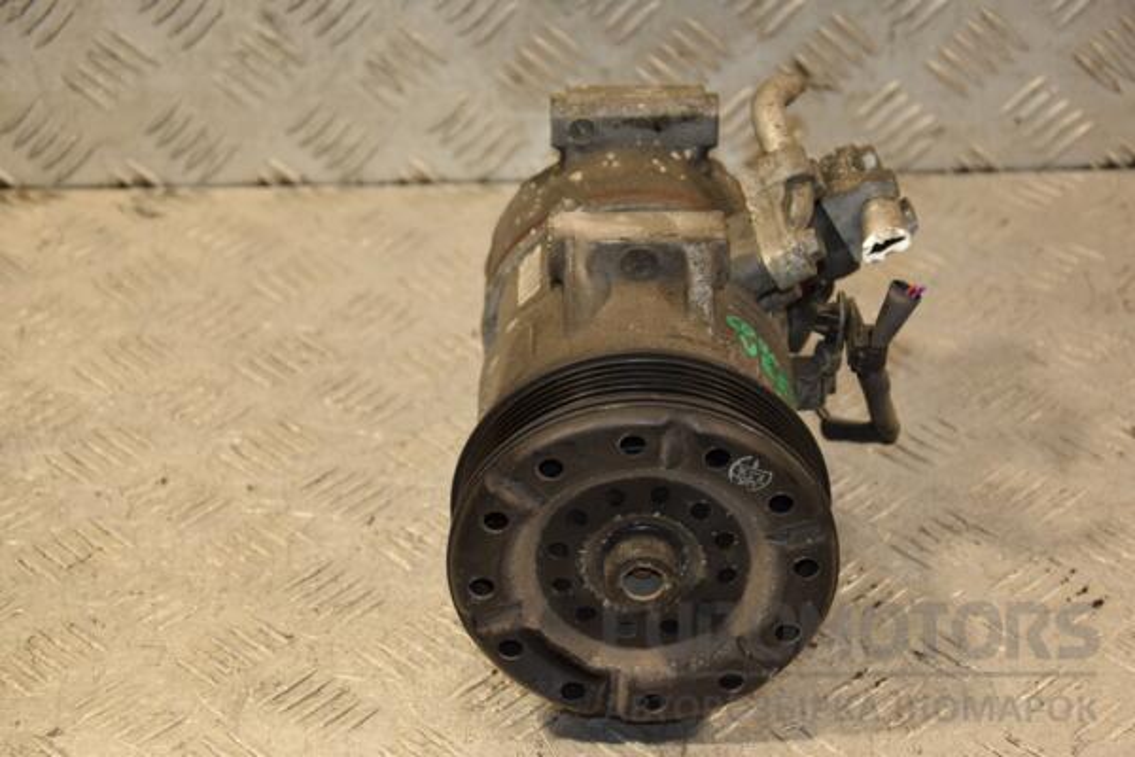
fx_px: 2932
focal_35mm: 93
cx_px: 568
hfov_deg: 21.9
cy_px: 378
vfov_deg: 14.7
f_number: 5.3
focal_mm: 62
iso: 800
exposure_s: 1/160
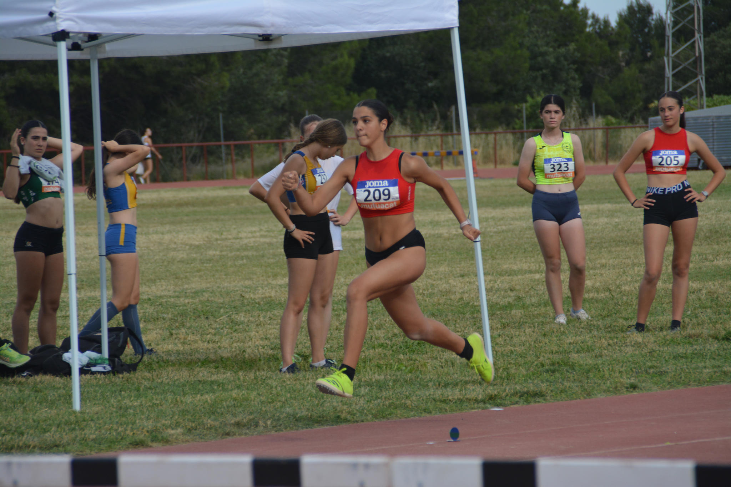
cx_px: 366
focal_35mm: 300
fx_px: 6091
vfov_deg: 4.6
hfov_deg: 6.9
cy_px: 244
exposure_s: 1/1000
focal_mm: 200
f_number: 6.3
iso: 450
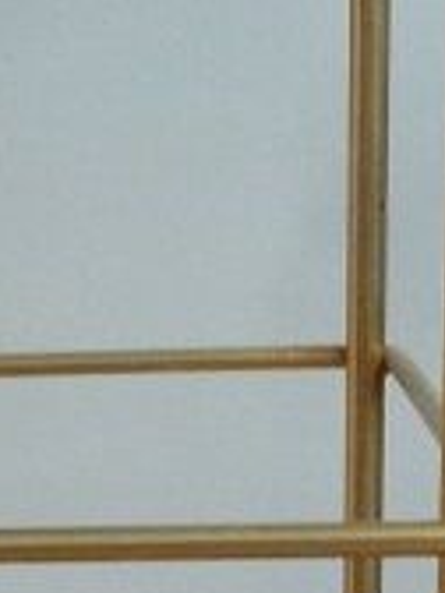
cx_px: -279
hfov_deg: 8.2
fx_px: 3017
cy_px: 1154
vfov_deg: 10.4
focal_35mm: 176
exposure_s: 1/30
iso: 400
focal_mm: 6.1
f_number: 3.6
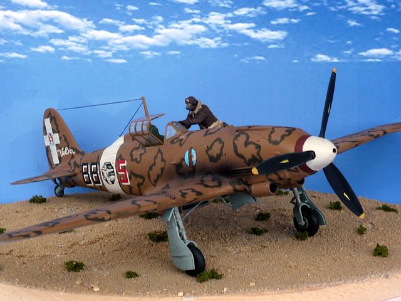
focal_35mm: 110
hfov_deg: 17.9
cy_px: 150
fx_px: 1274
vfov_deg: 13.5
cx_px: 200
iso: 160
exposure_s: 1/30
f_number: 5.4
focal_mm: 15.2
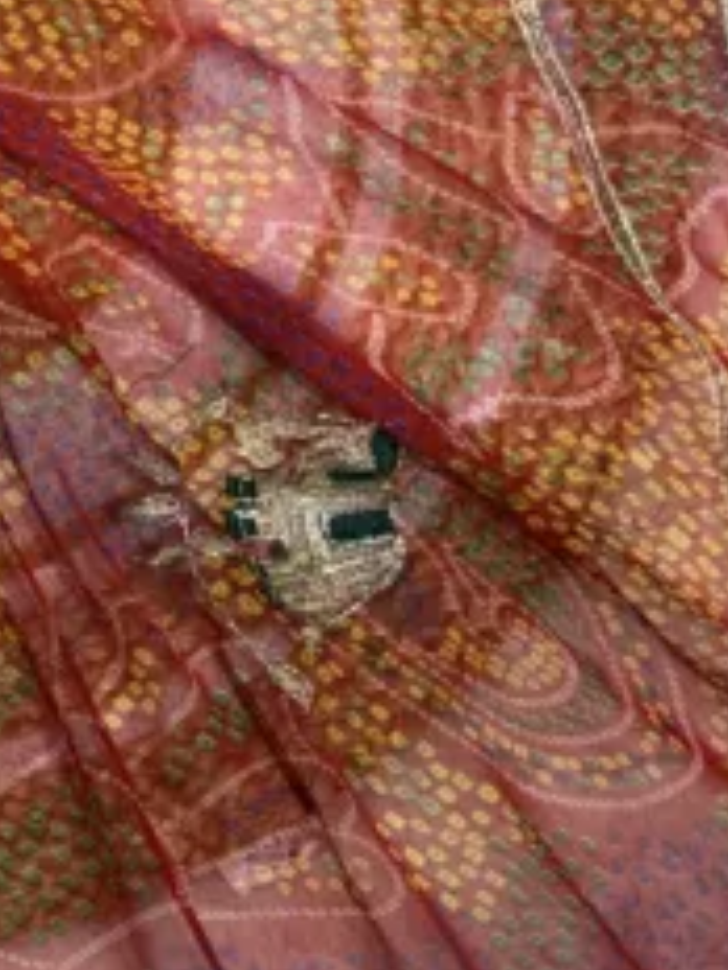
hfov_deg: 13.9
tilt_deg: -70.3
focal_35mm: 101
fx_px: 2832
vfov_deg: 19.4
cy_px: 495
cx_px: -322
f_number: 1.6
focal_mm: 5.96
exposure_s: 1/122
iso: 32
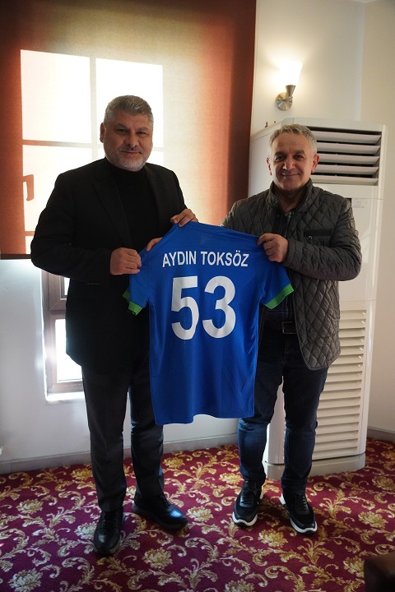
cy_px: 296
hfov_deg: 44.3
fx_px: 485
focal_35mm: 30
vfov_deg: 62.8
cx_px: 198
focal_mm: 29.5
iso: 12800
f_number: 3.2
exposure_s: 1/2000
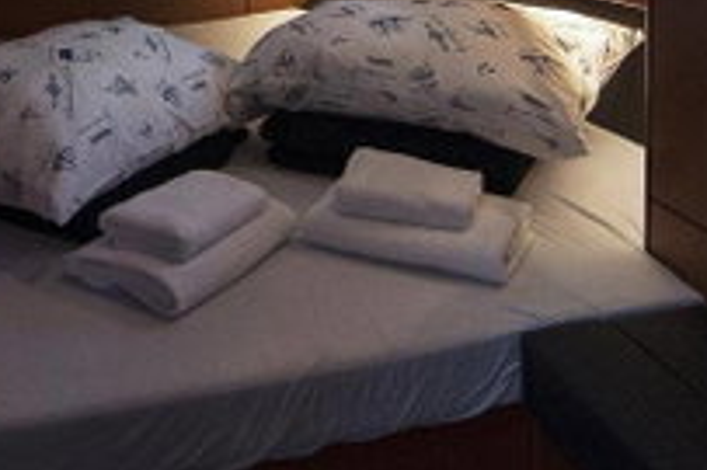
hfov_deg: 47.9
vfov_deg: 29.2
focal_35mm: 40
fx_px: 785
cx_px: 251
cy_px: -78
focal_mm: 12
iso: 1000
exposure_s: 1/80
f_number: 5.6
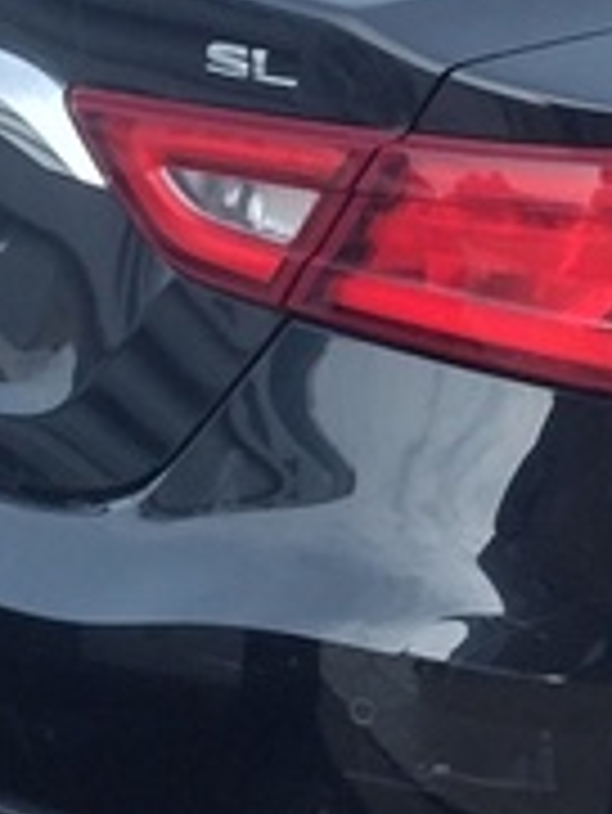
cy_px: 836
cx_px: 747
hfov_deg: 8.2
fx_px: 4215
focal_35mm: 179
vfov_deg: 10.9
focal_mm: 4.71
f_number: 1.7
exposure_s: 1/1360
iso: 100
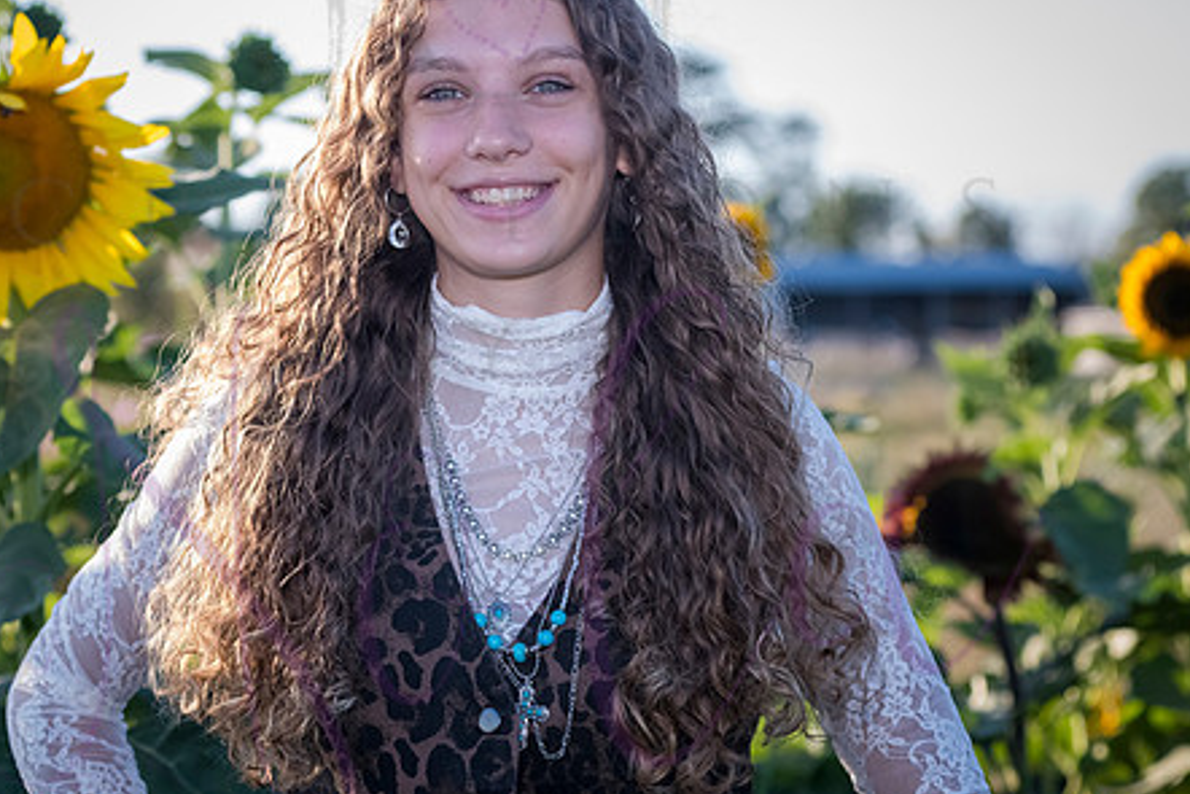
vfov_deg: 13.0
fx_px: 3472
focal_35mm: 105
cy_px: 343
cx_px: 506
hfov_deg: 19.4
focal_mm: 80
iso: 1000
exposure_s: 1/1000
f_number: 5
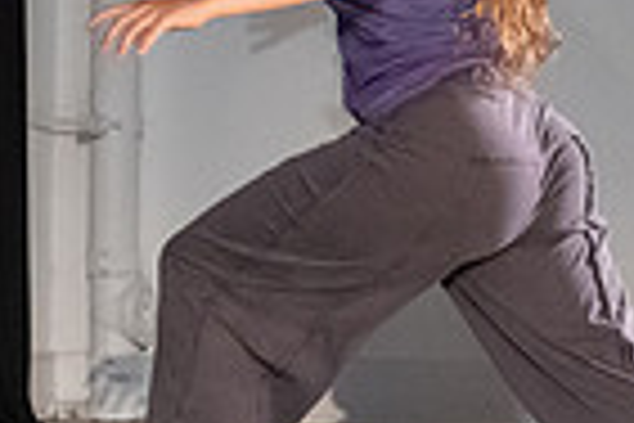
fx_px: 5441
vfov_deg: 4.4
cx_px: 529
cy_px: -93
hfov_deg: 6.7
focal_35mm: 309
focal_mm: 64
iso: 6400
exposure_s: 1/320
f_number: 3.5
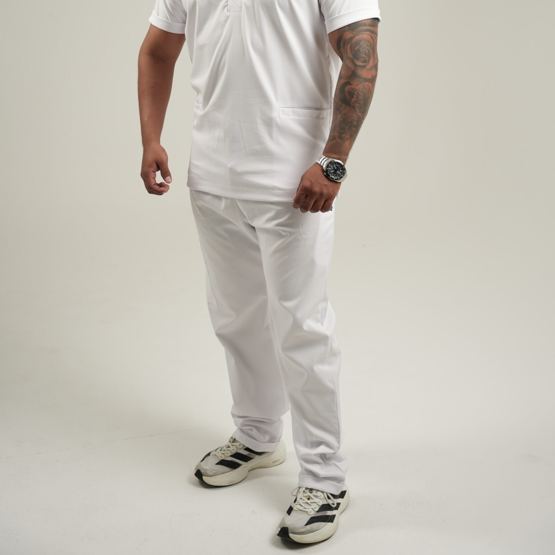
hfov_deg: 28.6
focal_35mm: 60
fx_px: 1091
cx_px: 275
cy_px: 126
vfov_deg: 28.1
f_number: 2.8
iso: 125
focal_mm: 42.8
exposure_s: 1/200
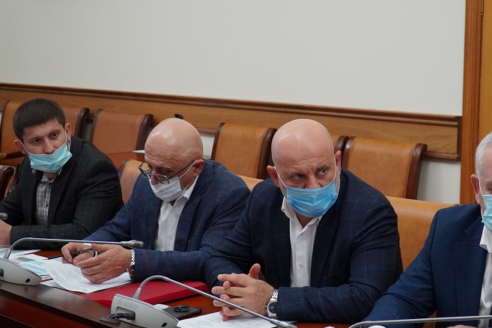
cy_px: 190
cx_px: 305
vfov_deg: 21.3
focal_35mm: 64
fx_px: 870
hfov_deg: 31.4
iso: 1250
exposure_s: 1/160
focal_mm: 31
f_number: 4
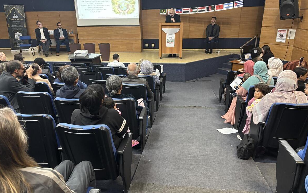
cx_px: 154
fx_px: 235
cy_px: 93
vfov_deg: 44.5
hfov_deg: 66.5
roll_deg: +1.6
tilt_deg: -18.9
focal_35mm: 28
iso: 640
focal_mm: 5.96
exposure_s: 1/30
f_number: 1.6
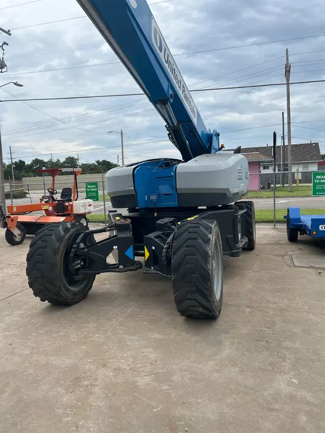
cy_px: 216
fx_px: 325
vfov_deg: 67.3
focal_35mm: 26
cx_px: 162
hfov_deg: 53.1
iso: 50
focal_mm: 5.7
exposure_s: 1/3831
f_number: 1.5
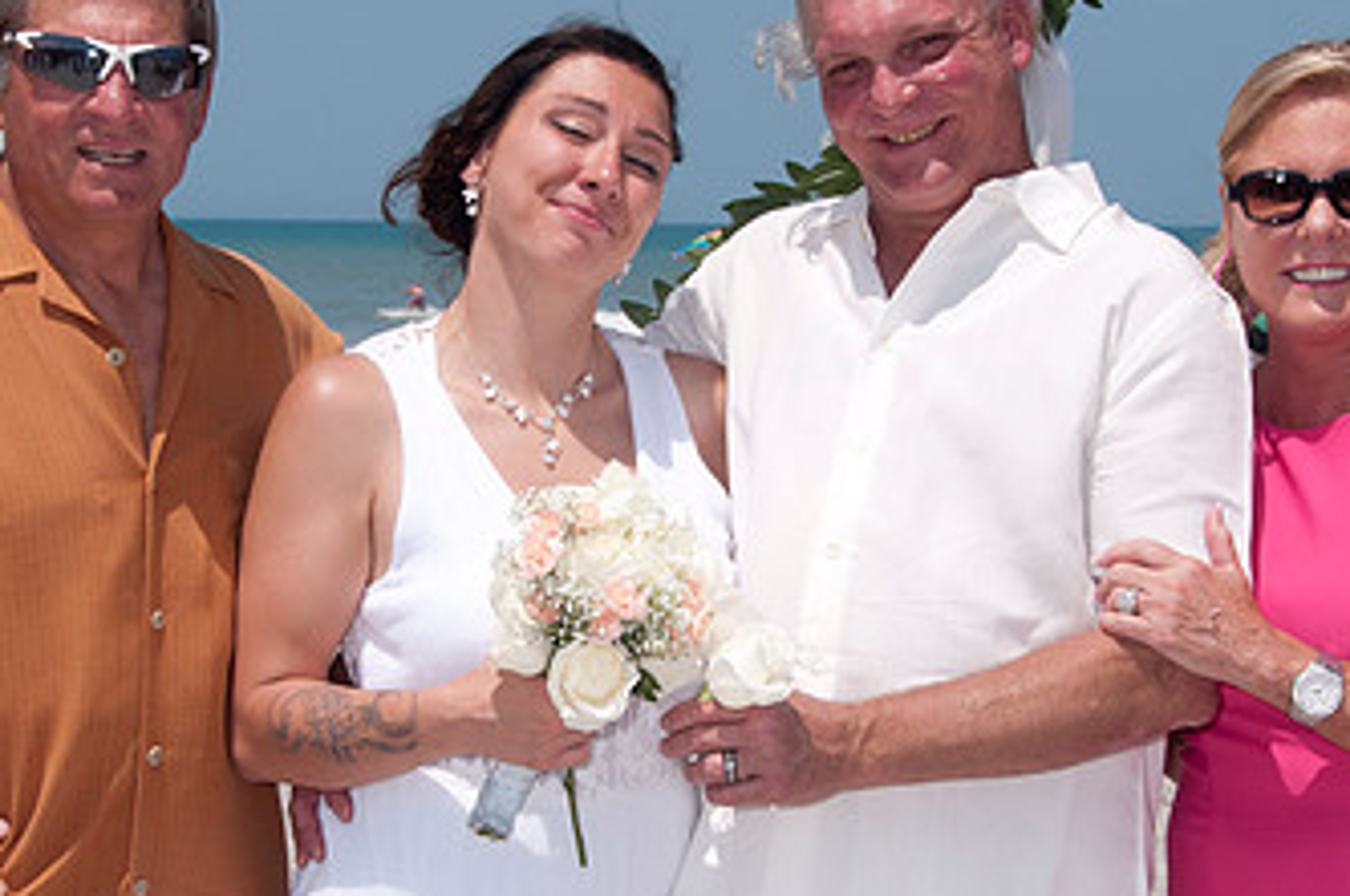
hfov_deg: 17.8
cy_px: 468
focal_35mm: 115
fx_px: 4306
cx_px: 641
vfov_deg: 11.9
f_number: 13
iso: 100
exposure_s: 1/250
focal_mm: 44
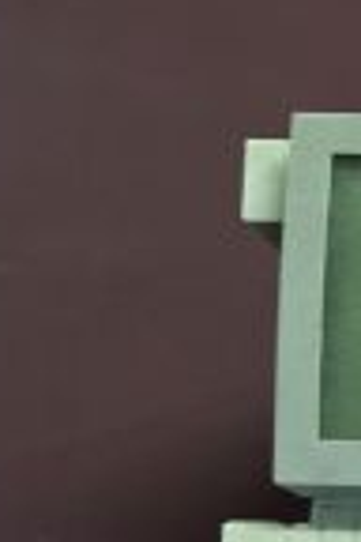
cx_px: 850
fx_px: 1594
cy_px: 519
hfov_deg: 11.0
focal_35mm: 106
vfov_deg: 18.8
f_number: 1.8
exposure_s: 1/33
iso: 200
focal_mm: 5.54
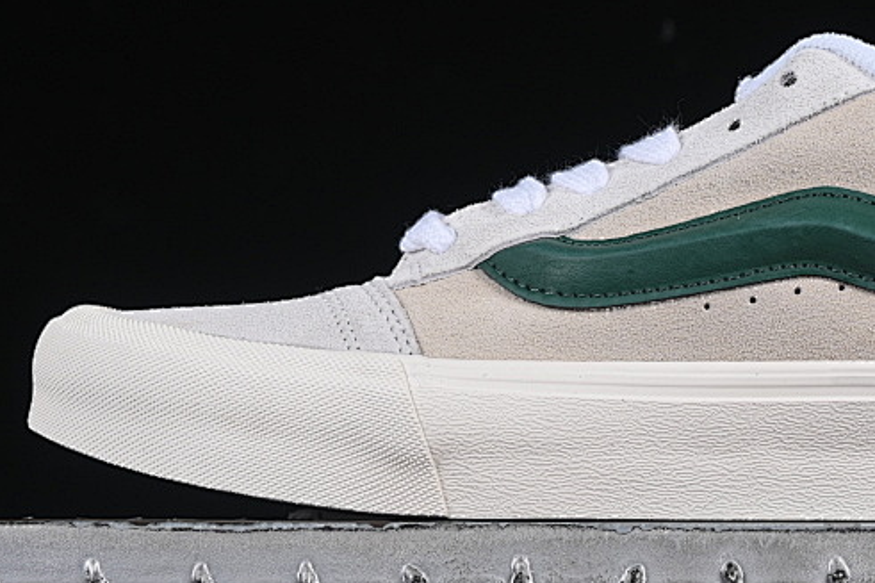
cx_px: 670
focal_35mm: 165
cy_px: 121
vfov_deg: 8.3
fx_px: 4009
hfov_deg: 12.4
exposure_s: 1/80
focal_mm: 50
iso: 160
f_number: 8
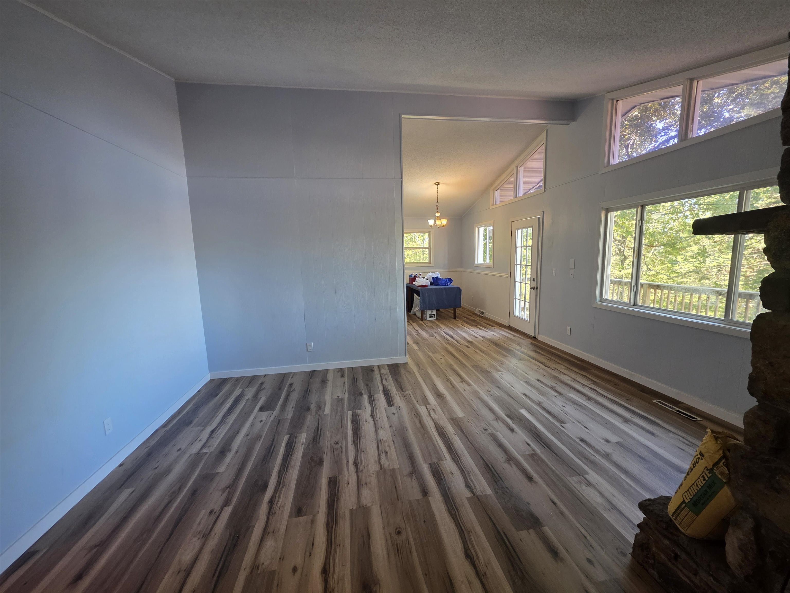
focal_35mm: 13
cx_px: 395
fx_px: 297
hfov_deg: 106.2
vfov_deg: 89.9
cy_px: 296
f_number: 1.9
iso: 200
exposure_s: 1/60
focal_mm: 2.2
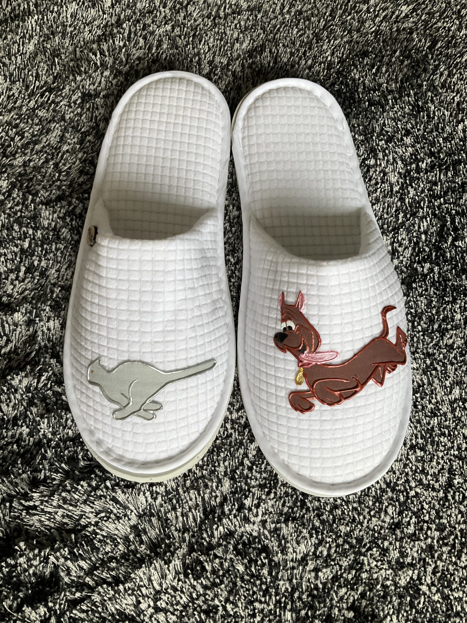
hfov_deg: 48.2
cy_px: 312
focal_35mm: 29
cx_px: 234
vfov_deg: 61.7
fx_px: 522
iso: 125
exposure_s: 1/60
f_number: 1.8
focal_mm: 3
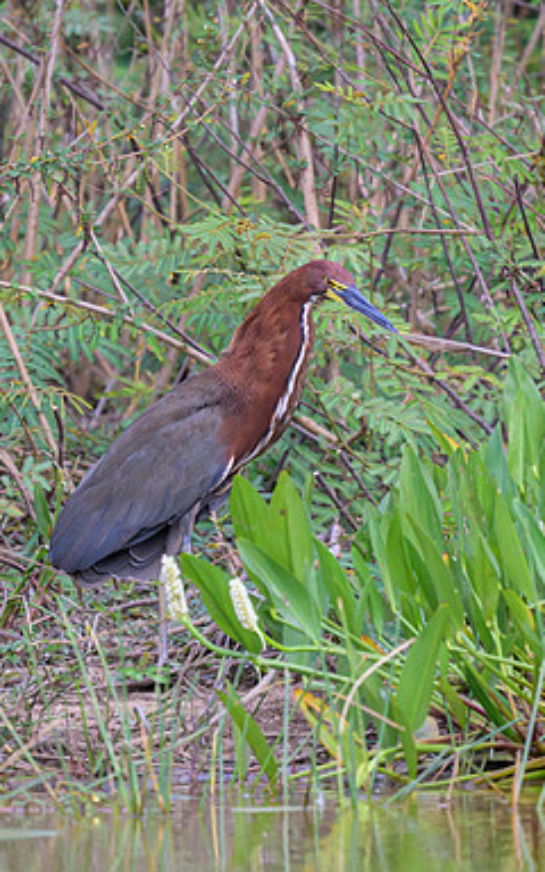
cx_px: 398
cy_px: 493
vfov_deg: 1.3
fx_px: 38047
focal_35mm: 1601
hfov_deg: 0.8
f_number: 4
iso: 720
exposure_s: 1/1600
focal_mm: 560
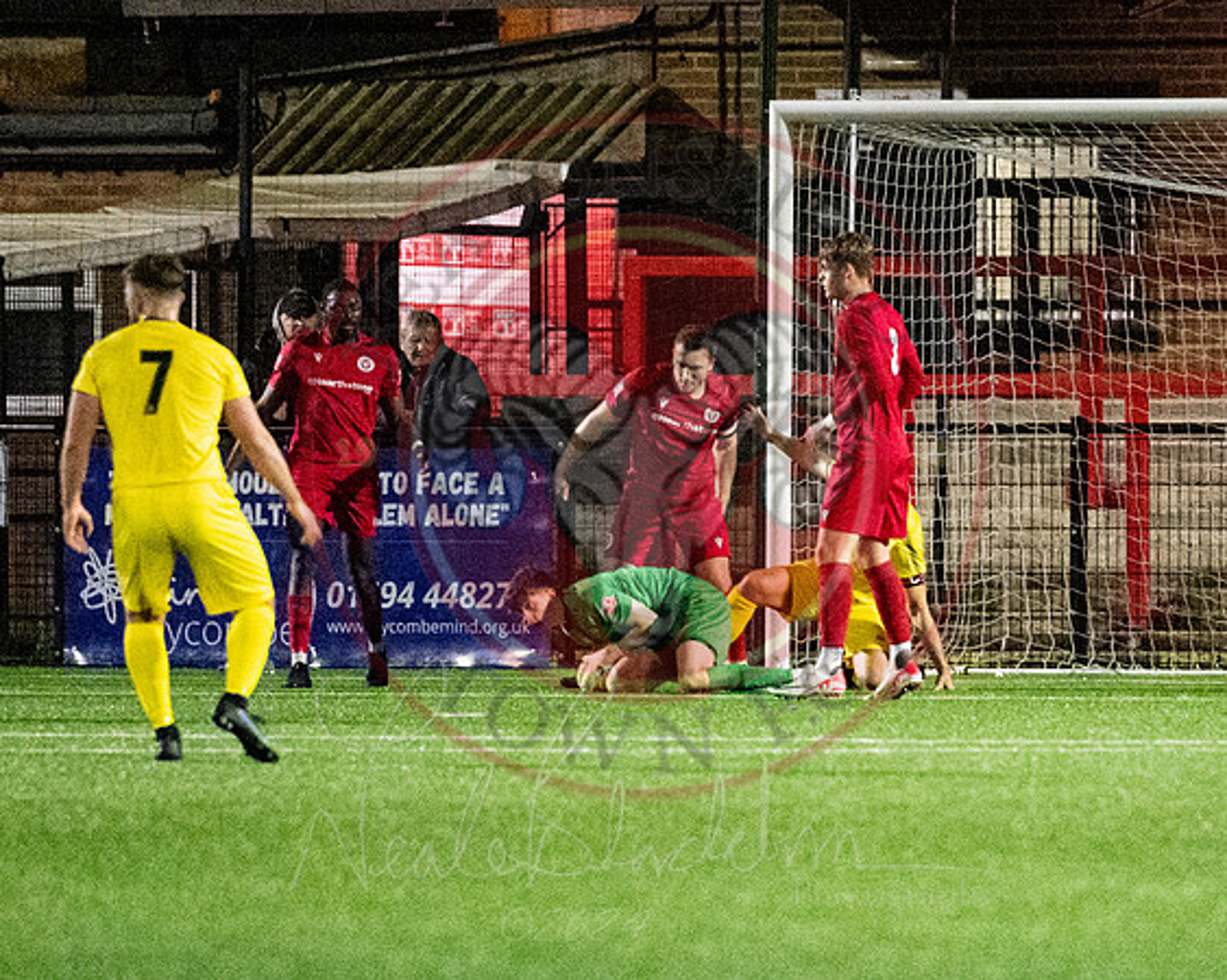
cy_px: 771
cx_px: 881
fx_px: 20932
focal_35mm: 577
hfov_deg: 3.4
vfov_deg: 2.7
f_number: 2.8
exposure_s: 1/1000
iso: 8000
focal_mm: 200
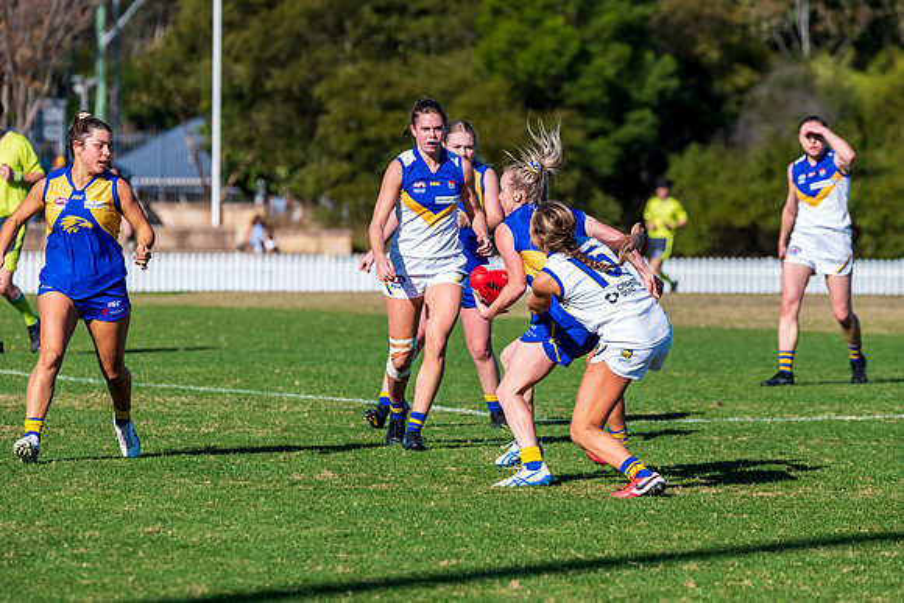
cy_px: 302
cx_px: 452
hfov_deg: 6.3
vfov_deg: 4.2
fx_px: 8222
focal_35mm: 327
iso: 800
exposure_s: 1/2000
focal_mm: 320
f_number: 9
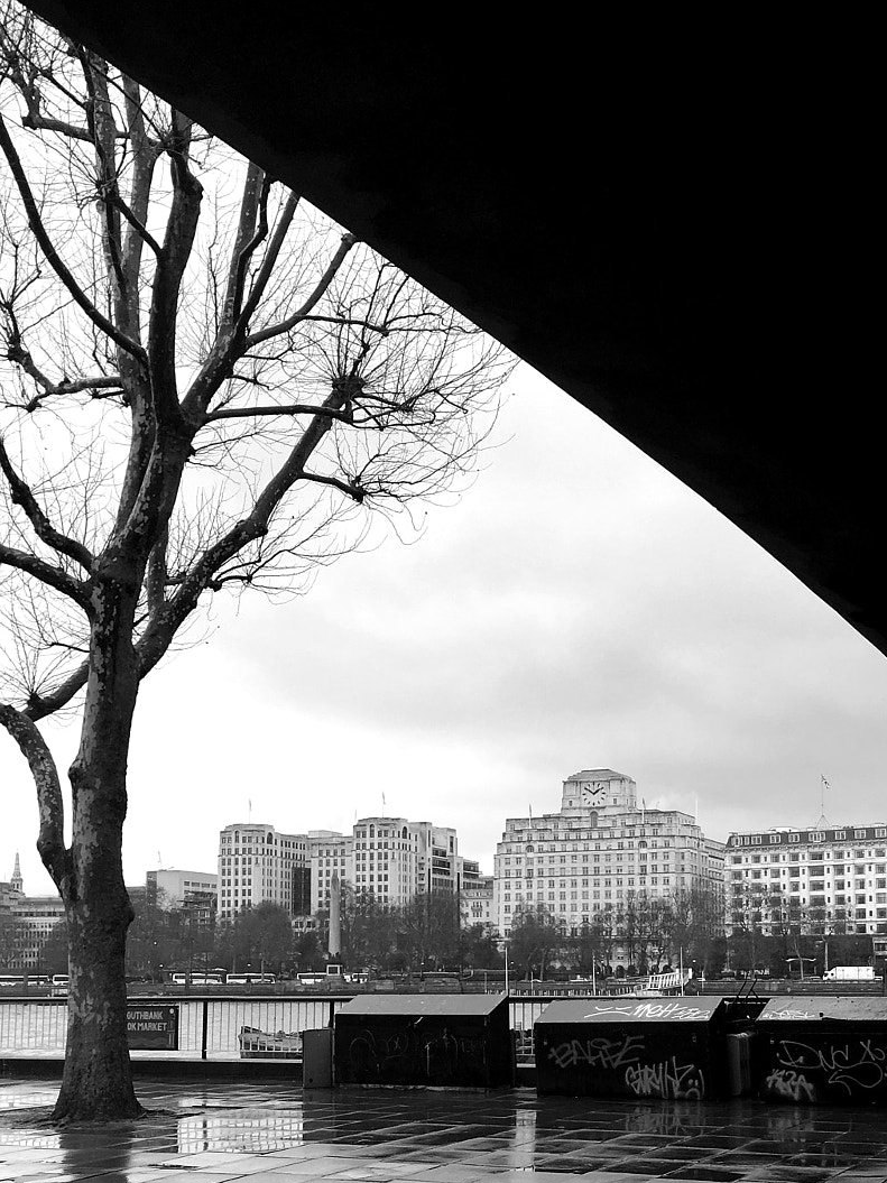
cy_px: 872
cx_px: 546
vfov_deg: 41.8
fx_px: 1504
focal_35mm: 44
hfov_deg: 32.7
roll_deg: +1.0
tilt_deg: +4.3
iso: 25
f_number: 2.2
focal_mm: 4.15
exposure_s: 1/200
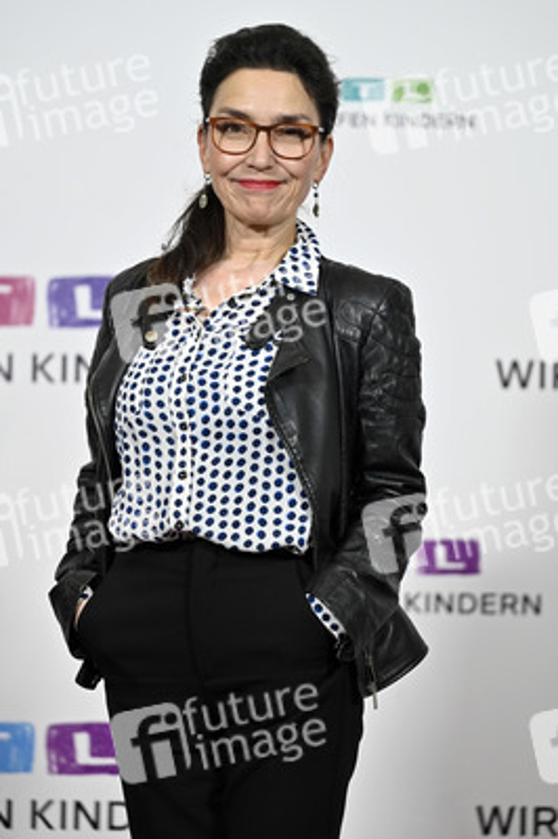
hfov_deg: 11.4
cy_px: 420
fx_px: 2795
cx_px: 279
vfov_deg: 17.1
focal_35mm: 120
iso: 1000
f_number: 2.8
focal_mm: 120
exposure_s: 1/640
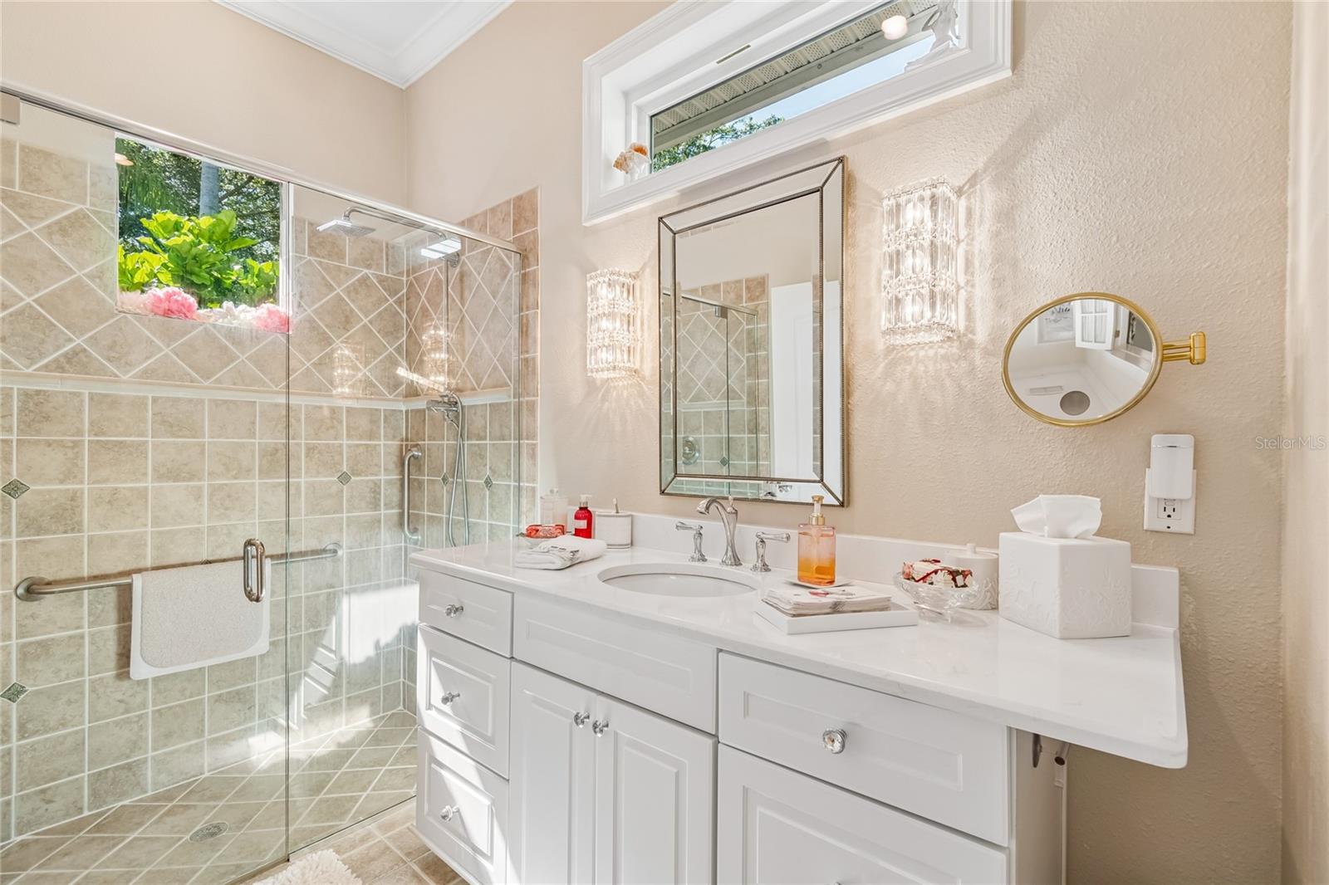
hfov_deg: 100.4
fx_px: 554
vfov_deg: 77.3
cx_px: 664
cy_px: 442
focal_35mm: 15
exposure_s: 1/6
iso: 100
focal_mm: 10
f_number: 7.1
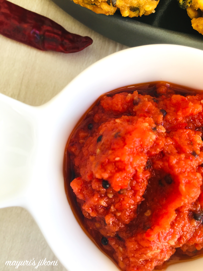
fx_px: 227
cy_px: 136
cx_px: 102
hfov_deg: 48.2
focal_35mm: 29
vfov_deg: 61.7
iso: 25
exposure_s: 1/101
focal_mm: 4.15
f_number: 2.2
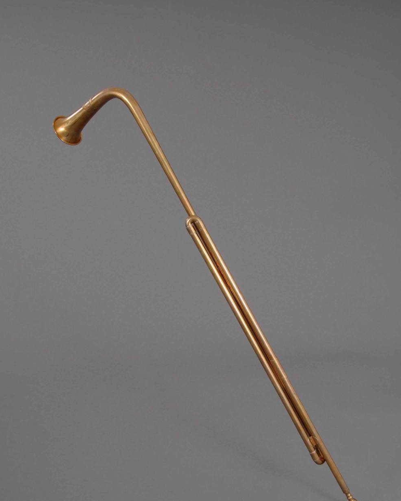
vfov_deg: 44.7
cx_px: 199
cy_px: 275
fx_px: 608
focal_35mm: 41
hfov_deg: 36.5
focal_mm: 24
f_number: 13
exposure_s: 1/125
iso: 100
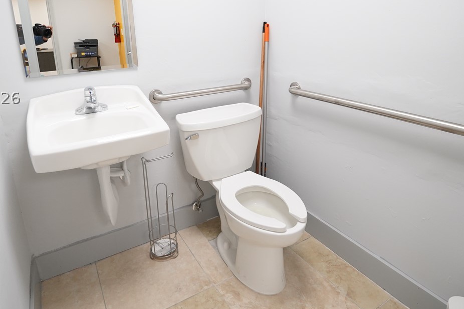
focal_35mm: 22
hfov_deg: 78.5
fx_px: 283
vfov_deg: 55.7
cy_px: 97
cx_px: 217
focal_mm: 12
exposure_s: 1/200
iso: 2000
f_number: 4
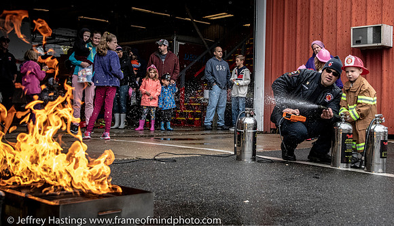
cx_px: 225
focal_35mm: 46
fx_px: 480
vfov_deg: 26.5
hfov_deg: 44.5
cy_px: 93
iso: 2000
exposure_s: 1/8000
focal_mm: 22
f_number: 4
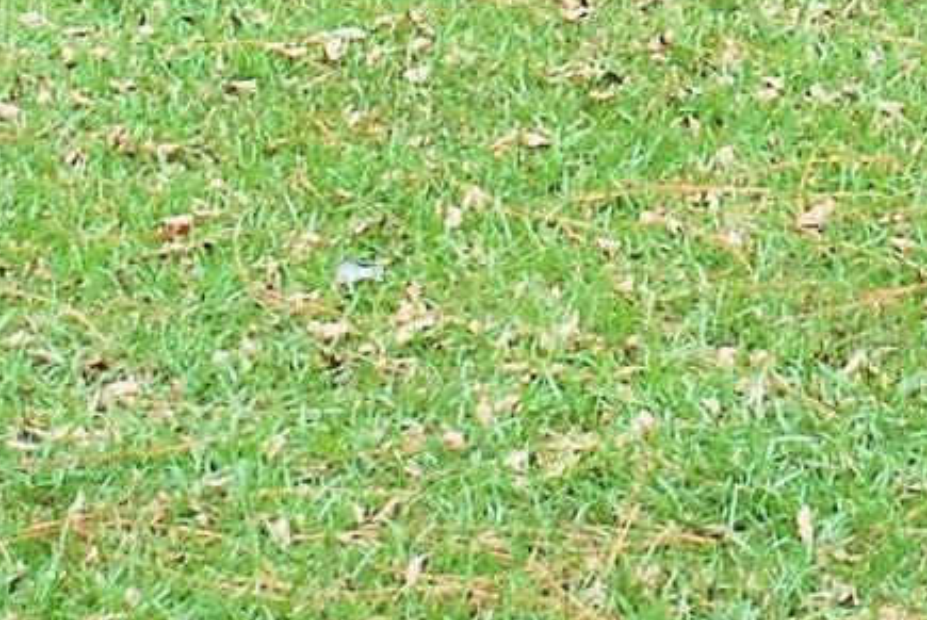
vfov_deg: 4.3
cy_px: -989
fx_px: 7990
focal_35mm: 310
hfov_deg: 6.6
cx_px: 759
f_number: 5.6
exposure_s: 1/125
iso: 200
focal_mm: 30
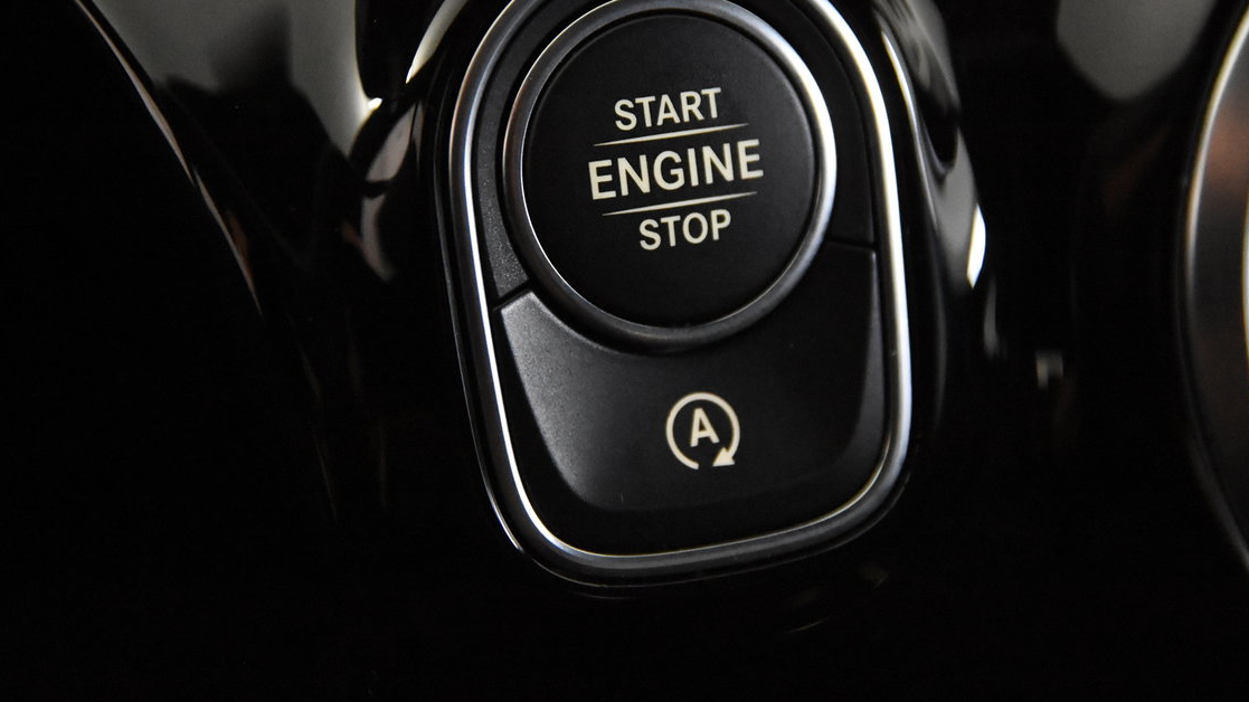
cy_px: 235
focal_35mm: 126
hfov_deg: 17.0
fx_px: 4172
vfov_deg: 9.6
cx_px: 577
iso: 9000
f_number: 4
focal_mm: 70
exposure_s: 1/125
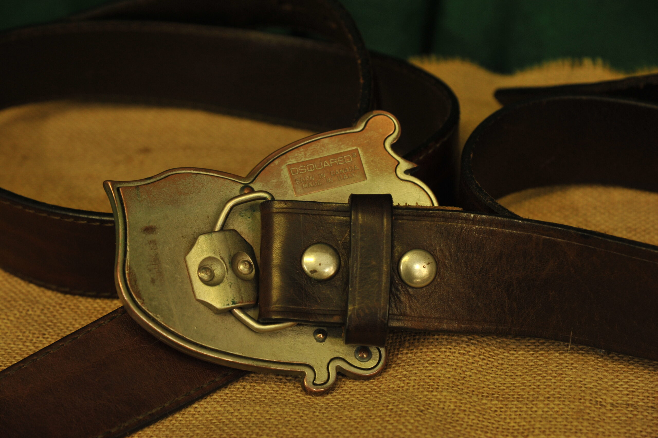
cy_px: 219
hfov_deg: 17.1
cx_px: 329
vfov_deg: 11.4
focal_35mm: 120
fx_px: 2192
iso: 1250
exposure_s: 1/100
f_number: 6.3
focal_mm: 120
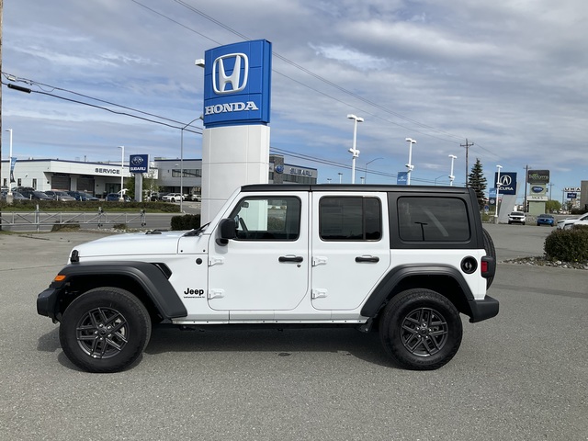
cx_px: 294
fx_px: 493
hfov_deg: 61.7
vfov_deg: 48.2
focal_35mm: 29
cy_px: 220
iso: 25
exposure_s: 1/3322
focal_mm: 3
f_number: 1.8
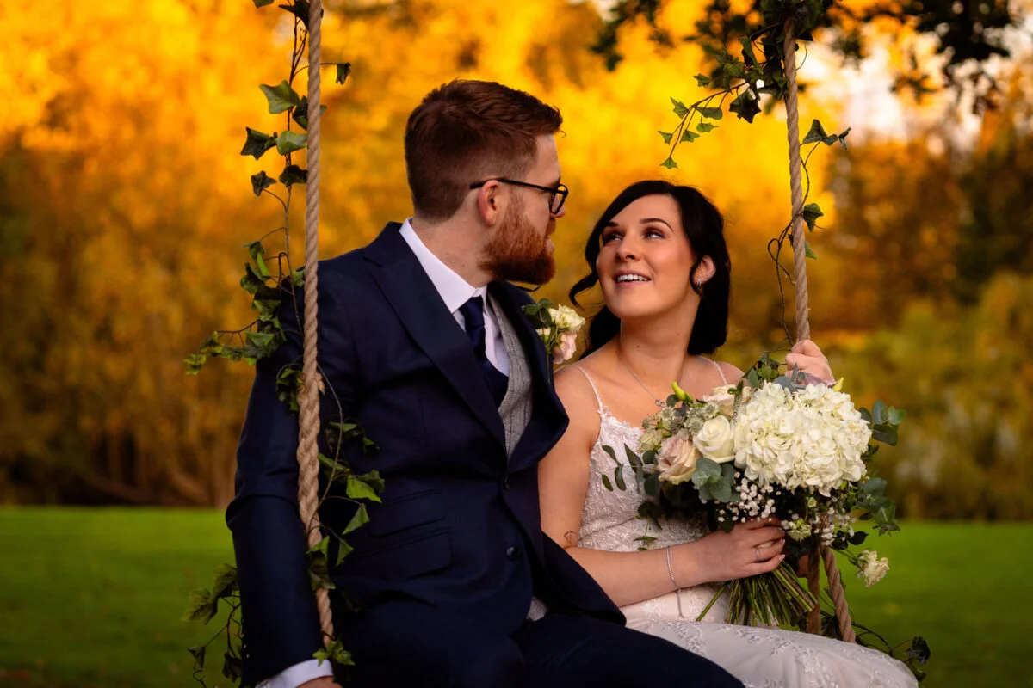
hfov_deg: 18.3
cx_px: 516
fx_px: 3214
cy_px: 344
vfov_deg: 12.2
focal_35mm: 112
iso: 250
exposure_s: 1/200
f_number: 2.8
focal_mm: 75
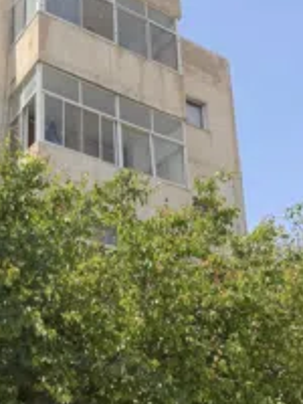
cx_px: 77
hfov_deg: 29.8
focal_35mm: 48
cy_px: 285
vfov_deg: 39.0
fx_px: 560
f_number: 1.78
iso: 80
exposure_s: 1/2299
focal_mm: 6.76
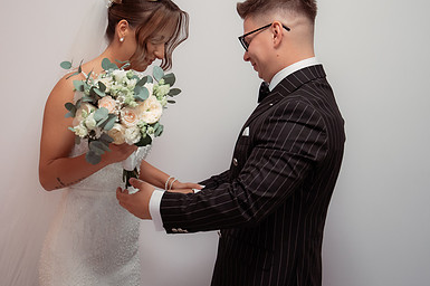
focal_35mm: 52
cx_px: 155
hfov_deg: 37.9
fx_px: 621
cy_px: 108
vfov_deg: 25.9
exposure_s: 1/320
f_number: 2.8
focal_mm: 30
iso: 1250
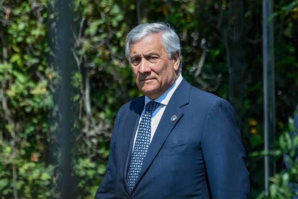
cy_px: 100
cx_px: 149
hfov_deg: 6.9
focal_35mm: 300
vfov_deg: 4.6
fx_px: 2483
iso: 250
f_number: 6.3
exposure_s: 1/640
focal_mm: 300
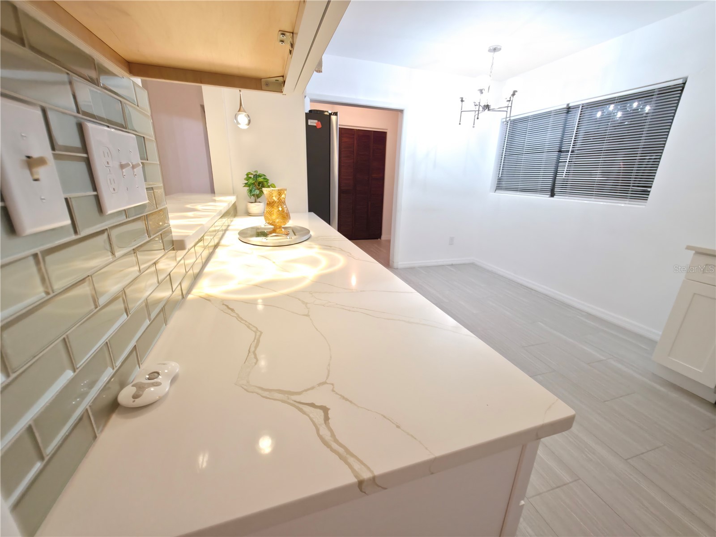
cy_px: 268
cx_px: 358
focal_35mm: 13
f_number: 1.9
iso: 125
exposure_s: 1/30
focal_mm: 2.2
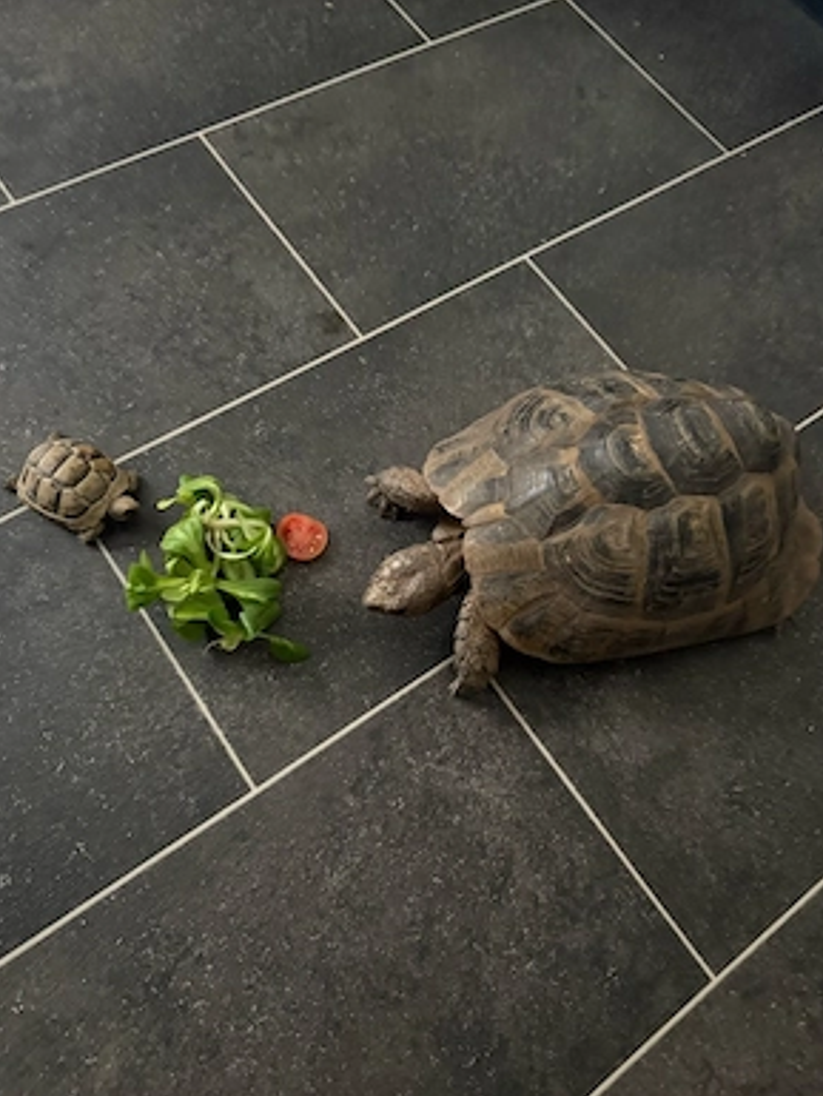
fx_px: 855
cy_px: 544
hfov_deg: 51.4
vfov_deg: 65.3
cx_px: 402
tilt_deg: -64.6
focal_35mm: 27
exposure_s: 1/26
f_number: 1.6
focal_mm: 5.96
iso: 1000
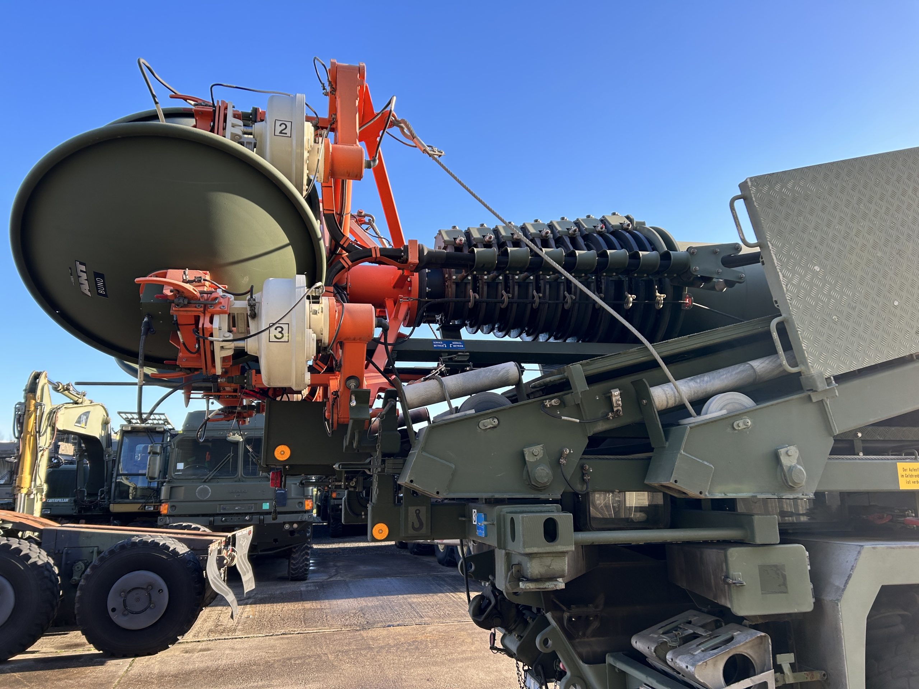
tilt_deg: +11.9
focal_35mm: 26
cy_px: 344
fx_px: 690
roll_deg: +0.7
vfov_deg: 53.1
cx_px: 460
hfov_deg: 67.3
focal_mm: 5.7
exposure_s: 1/846
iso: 50
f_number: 1.5
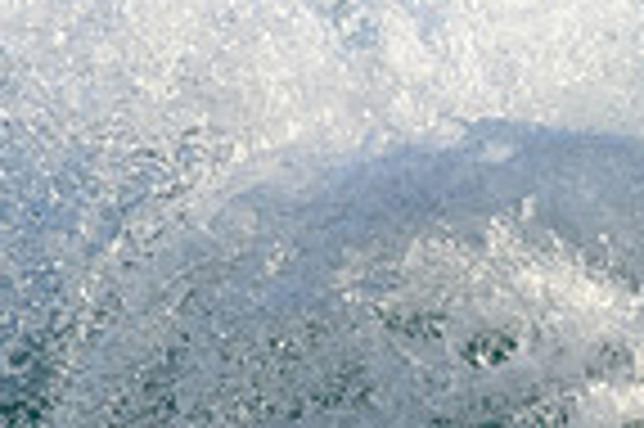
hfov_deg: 0.5
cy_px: 172
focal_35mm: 4149
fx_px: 74135
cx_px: 857
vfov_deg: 0.3
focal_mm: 800
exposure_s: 1/2000
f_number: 11
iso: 3200
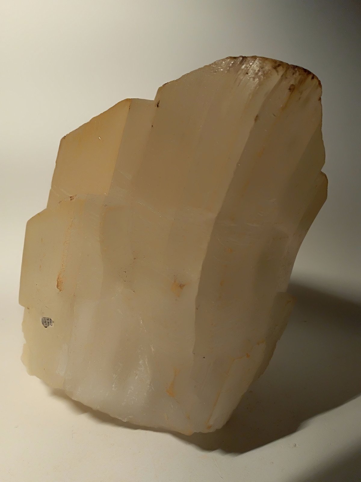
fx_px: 362
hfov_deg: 53.1
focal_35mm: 26
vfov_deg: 67.3
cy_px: 241
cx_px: 180
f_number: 2
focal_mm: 3.54
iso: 173
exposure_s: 1/33.3
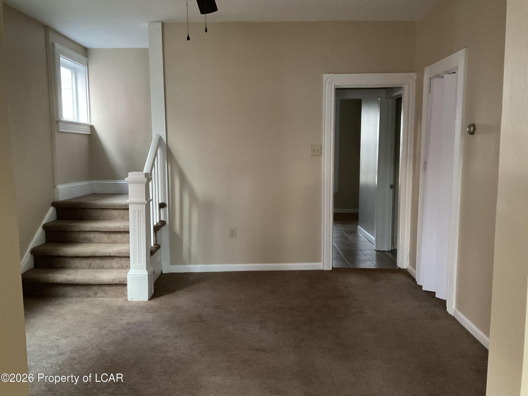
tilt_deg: -6.9
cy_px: 198
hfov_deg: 61.7
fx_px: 442
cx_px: 264
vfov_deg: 48.2
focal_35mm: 29
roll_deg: +0.8
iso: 400
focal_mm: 3
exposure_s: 1/30
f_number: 1.8
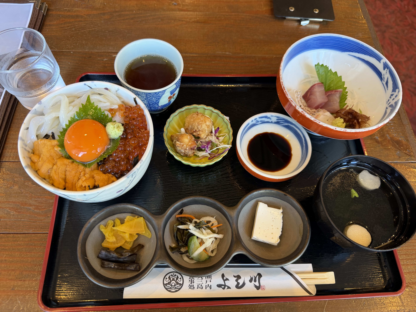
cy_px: 156
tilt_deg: -63.3
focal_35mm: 24
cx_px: 208
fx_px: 288
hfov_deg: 71.6
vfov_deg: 56.8
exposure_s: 1/60
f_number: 1.78
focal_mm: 6.76
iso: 125
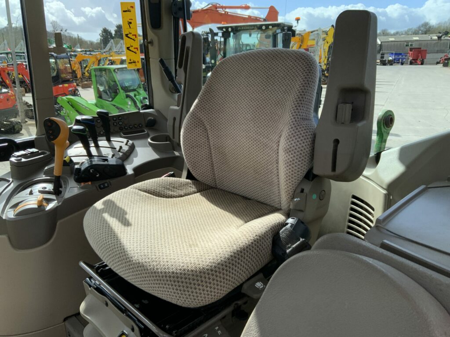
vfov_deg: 48.2
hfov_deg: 61.7
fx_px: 377
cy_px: 168
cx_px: 225
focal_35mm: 29
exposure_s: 1/739
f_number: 1.8
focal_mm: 3
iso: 16
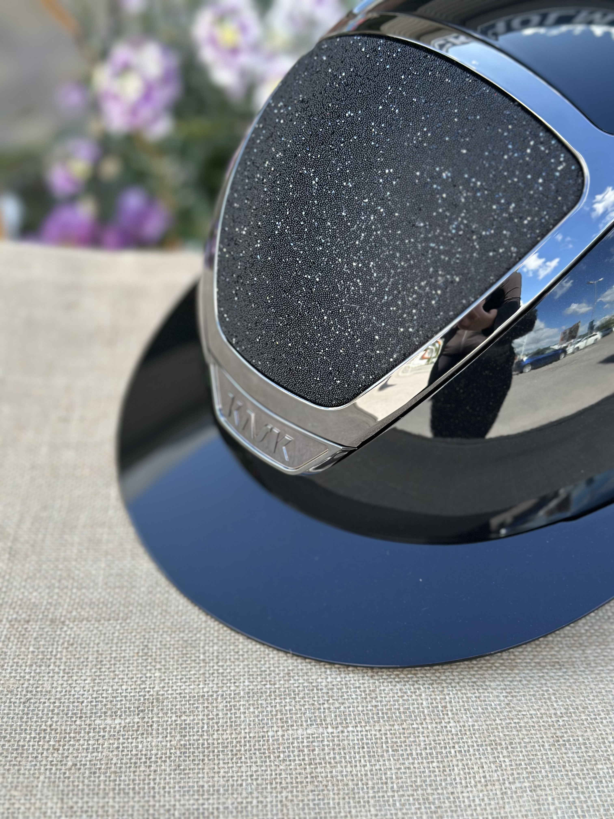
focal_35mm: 48
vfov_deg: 39.7
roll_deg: -0.7
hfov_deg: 30.3
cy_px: 410
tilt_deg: -34.9
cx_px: 307
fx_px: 1135
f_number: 1.78
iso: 80
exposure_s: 1/577
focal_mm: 6.86
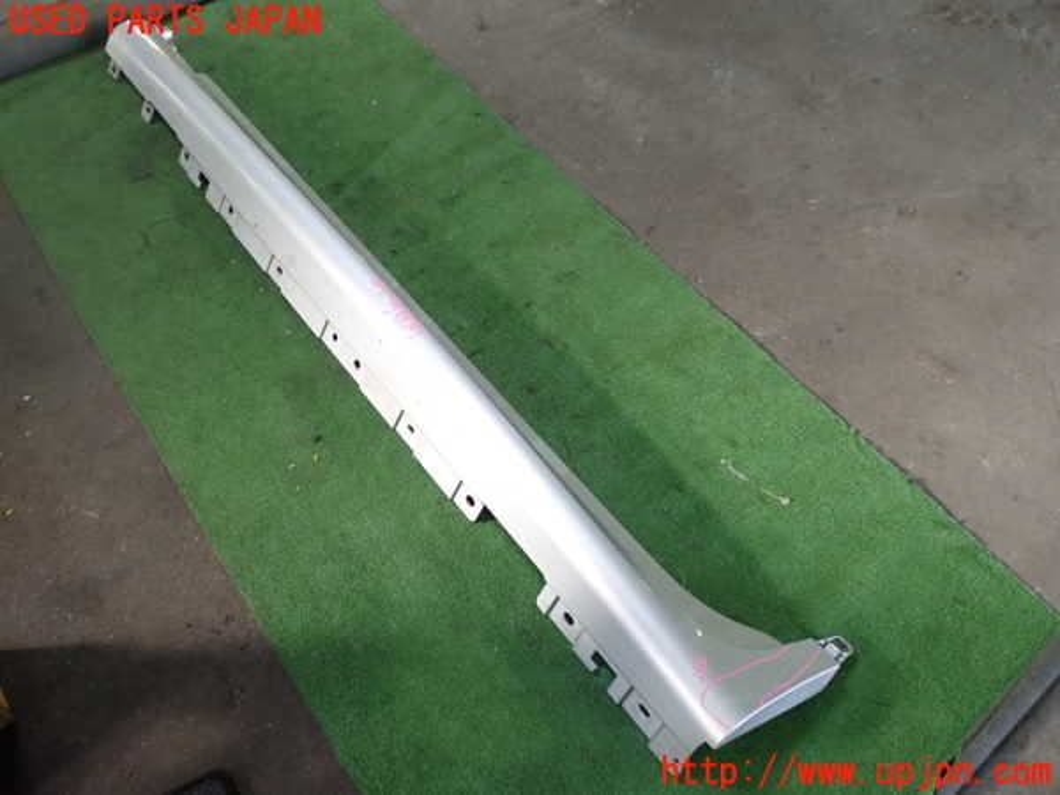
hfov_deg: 60.0
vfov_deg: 46.8
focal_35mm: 30
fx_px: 919
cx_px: 530
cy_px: 398
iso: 200
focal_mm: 5.4
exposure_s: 1/30
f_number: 2.3
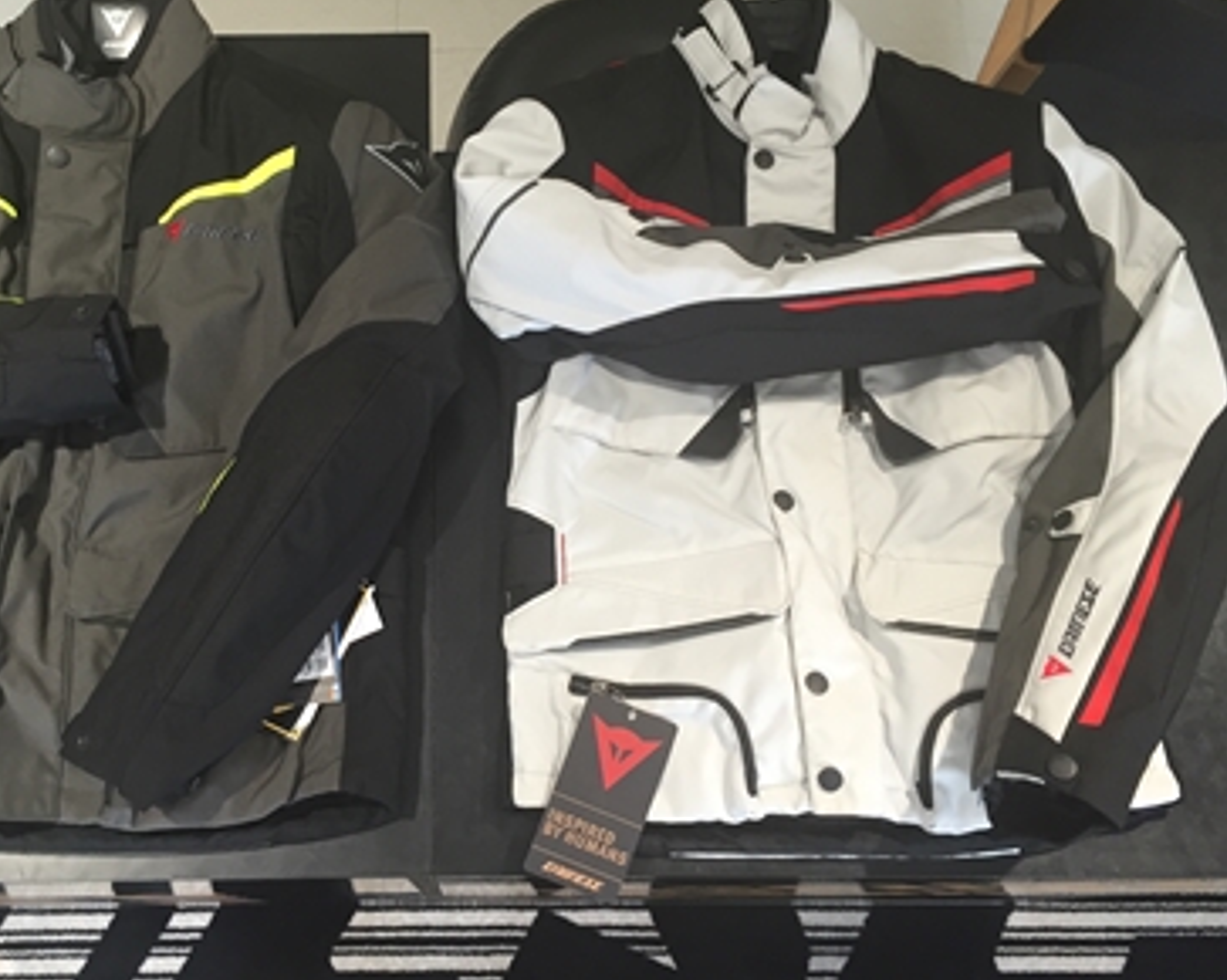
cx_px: 436
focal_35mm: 39
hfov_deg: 46.3
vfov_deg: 38.1
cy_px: 431
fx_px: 1416
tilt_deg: -71.0
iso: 64
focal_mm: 4.15
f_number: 2.2
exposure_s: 1/30
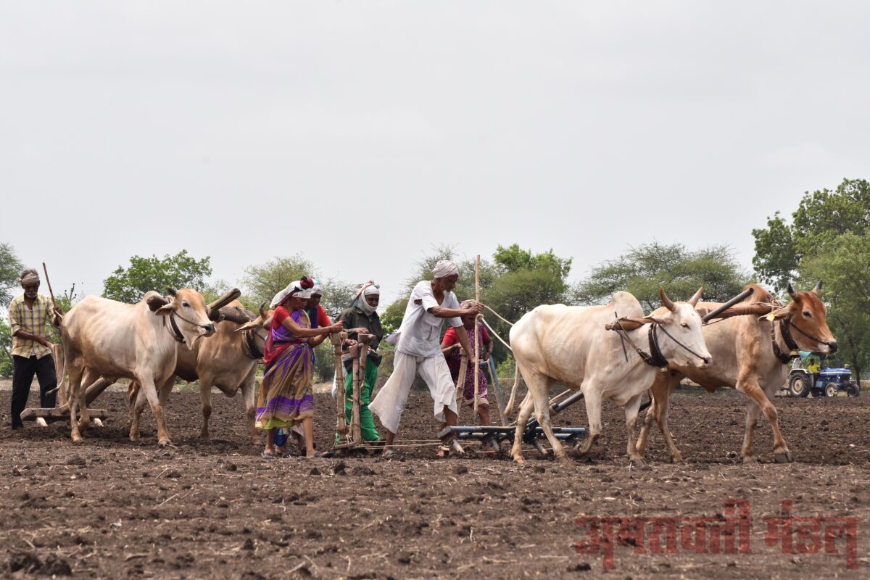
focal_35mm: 158
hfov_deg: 13.0
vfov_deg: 8.7
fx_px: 3806
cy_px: 290
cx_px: 435
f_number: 10
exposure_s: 1/400
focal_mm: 105
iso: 250
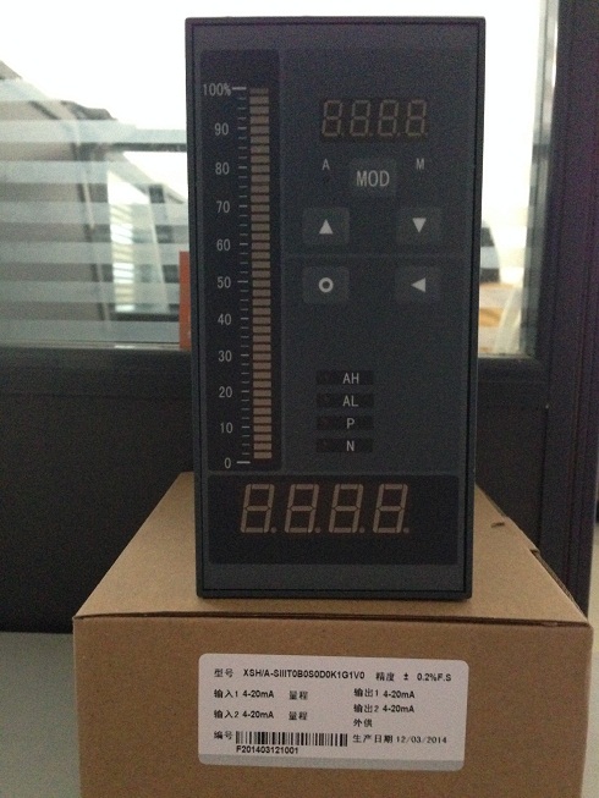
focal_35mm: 33
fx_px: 761
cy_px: 399
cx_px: 300
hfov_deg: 43.0
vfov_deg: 55.3
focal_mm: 4.12
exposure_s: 1/15
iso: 800
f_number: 2.4
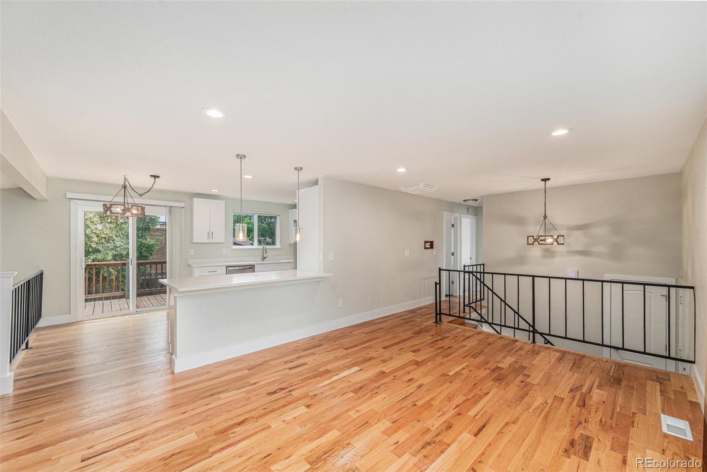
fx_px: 275
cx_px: 354
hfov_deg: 104.2
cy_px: 236
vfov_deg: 81.2
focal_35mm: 14
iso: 400
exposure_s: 1/200
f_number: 8
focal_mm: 14
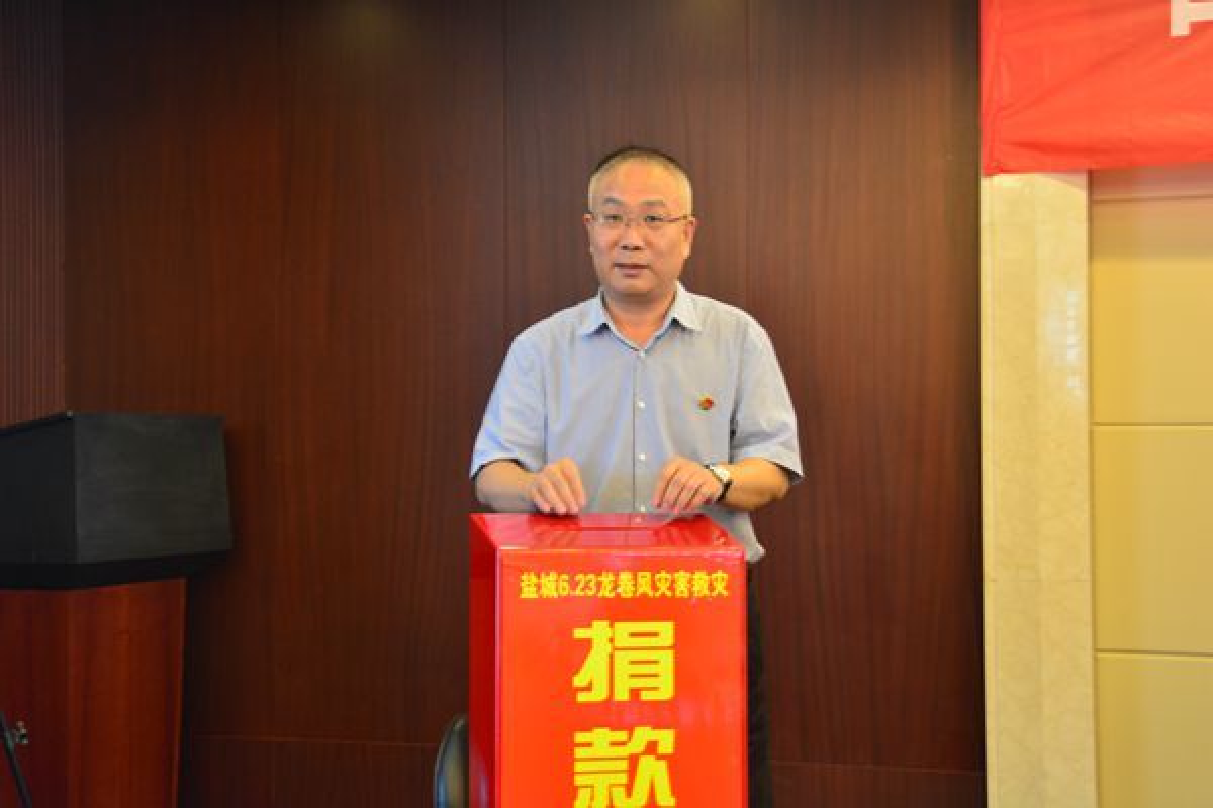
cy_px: 404
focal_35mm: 57
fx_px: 1920
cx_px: 606
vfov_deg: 23.8
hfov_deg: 35.1
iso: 1000
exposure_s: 1/20
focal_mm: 38
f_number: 5.6
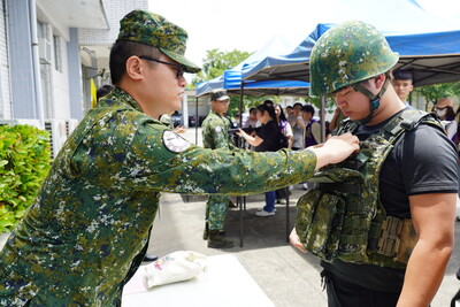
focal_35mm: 30
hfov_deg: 61.9
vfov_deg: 43.6
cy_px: 154
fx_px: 383
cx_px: 230
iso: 100
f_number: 5
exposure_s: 1/160
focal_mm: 20
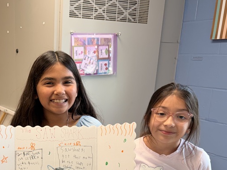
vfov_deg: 28.2
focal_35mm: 49
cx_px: 49
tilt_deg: -17.6
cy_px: 163
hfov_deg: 37.7
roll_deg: -0.8
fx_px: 321
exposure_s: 1/120
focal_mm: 6.76
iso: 160
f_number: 1.78
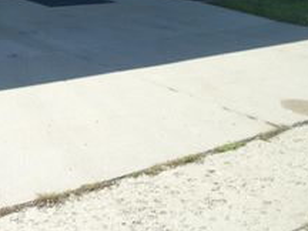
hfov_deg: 24.5
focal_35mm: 74
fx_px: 658
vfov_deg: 19.5
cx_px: -36
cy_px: 22
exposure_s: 1/125
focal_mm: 5.7
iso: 80
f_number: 8.8
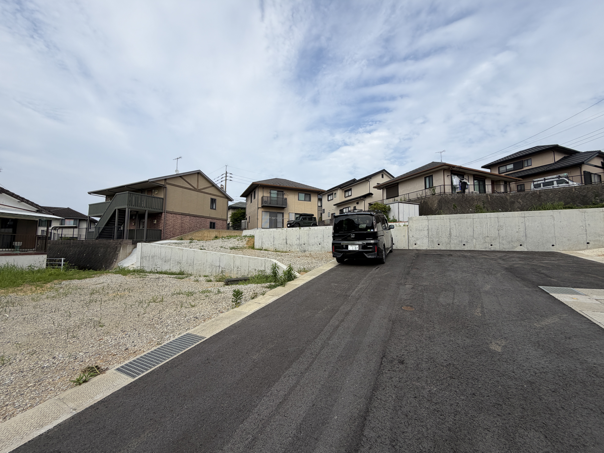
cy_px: 226
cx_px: 302
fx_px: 244
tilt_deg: +3.6
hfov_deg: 102.1
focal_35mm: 14
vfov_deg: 85.7
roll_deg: +3.0
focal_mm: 2.22
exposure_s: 1/888
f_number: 2.2
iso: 20
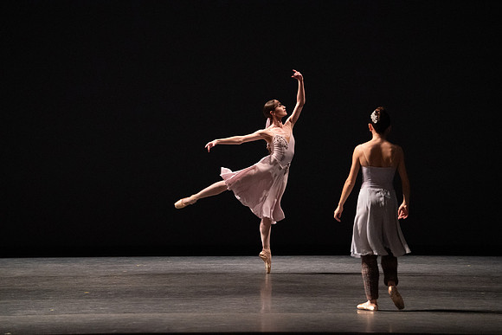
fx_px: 2789
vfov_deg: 6.9
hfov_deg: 10.3
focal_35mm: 200
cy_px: 168
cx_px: 251
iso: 12800
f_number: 5
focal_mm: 200
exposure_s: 1/400
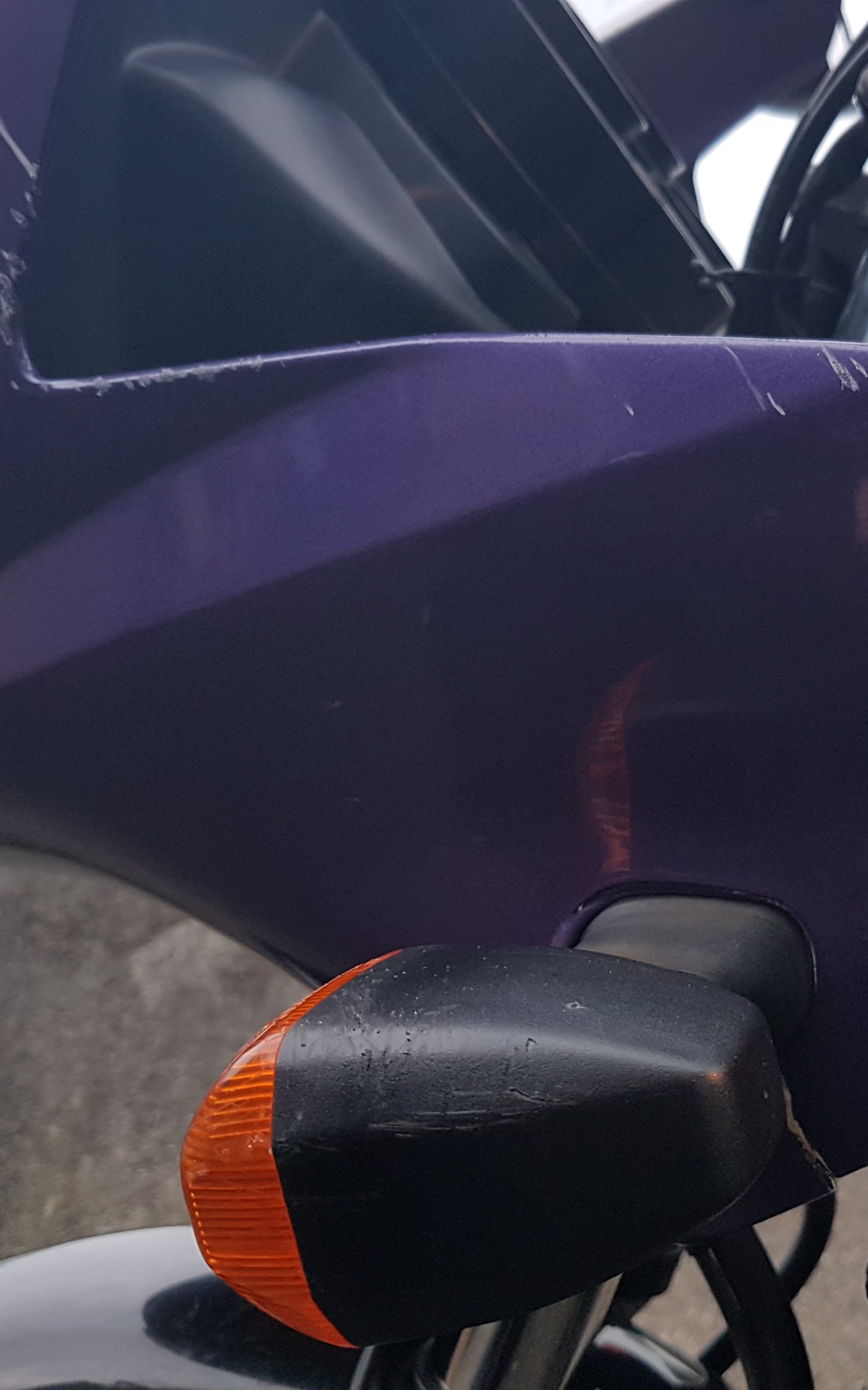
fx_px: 1400
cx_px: 747
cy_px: 699
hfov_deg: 33.0
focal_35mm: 37
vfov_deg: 52.7
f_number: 1.7
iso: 100
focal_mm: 4.2
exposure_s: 1/50
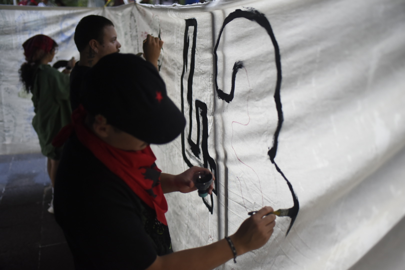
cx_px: 202
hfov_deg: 54.4
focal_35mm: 35
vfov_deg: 37.9
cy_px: 135
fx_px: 394
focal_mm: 35
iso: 1250
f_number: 1.8
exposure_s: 1/1600
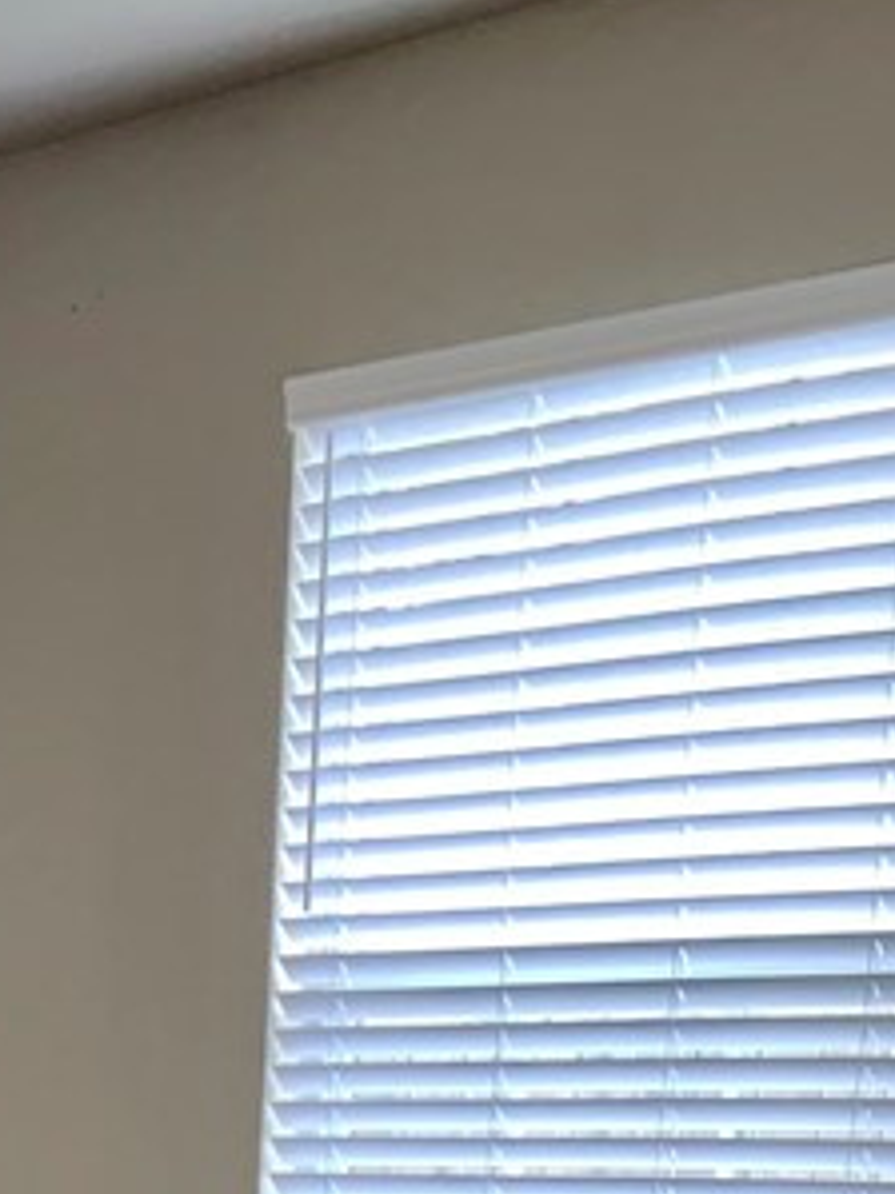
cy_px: 1737
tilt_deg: -10.9
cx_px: -567
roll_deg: -0.3
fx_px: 3070
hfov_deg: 15.0
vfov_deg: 19.5
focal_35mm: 89
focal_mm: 4.25
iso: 250
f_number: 1.8
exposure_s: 1/60
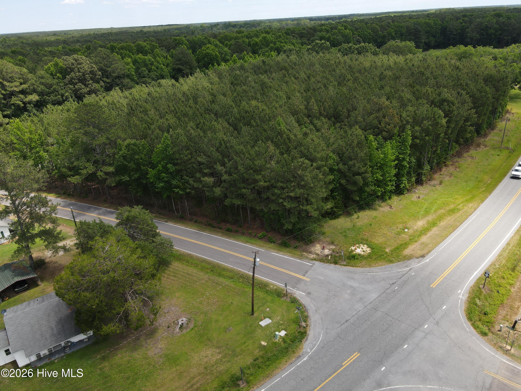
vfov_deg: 56.8
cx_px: 260
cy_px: 196
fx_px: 361
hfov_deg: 71.6
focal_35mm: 24
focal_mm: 4.5
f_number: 2.8
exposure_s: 1/350
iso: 100
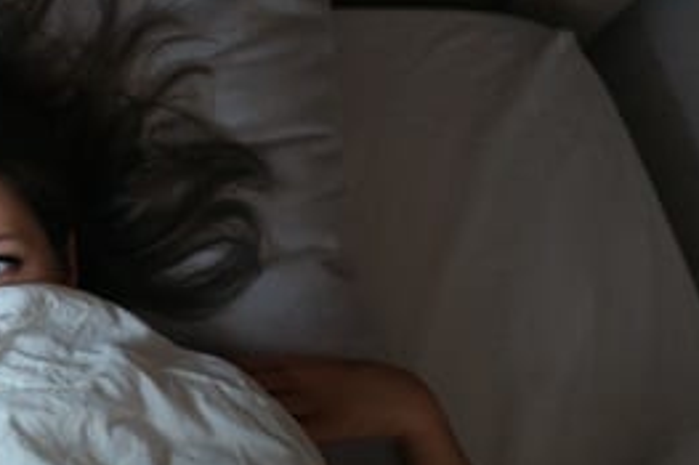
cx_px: -8
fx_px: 2212
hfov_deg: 17.5
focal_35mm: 114
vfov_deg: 11.9
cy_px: 457
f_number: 2.2
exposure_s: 1/40
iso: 1000
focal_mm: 50
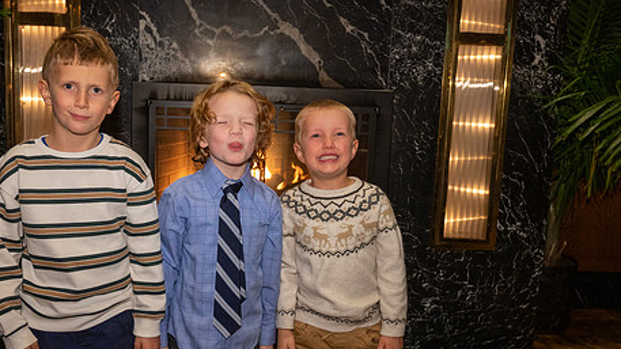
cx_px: 258
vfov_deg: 33.7
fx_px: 576
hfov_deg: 56.3
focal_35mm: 35
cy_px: 178
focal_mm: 24
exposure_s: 1/60
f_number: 4
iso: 2500
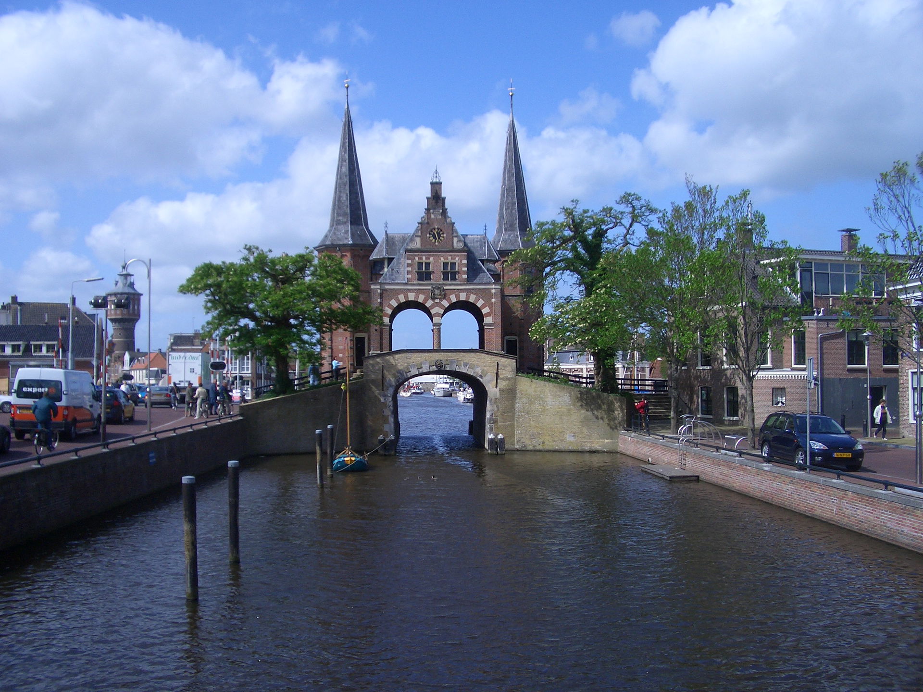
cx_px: 462
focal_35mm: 35
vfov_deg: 40.7
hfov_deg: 52.6
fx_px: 933
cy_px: 346
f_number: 4.3
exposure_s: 1/640
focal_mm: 5.8
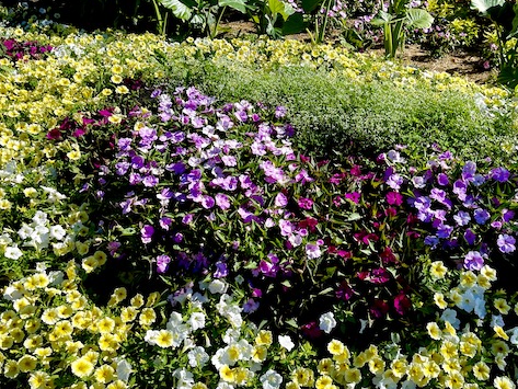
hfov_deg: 55.2
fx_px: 494
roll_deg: -0.4
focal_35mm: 33
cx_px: 293
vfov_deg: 43.0
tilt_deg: -31.6
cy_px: 199
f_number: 1.6
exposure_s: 1/2488
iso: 32
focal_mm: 5.1
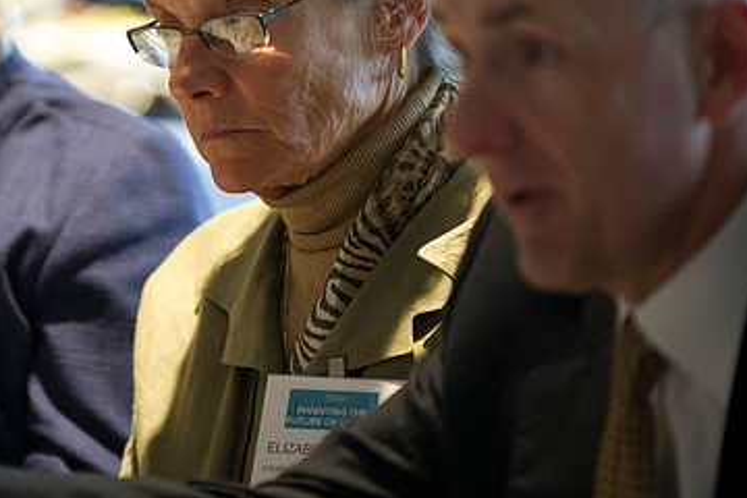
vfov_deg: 4.9
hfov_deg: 7.3
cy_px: 151
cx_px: 164
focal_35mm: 282
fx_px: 5851
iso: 2500
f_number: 2.8
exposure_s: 1/60
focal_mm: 175
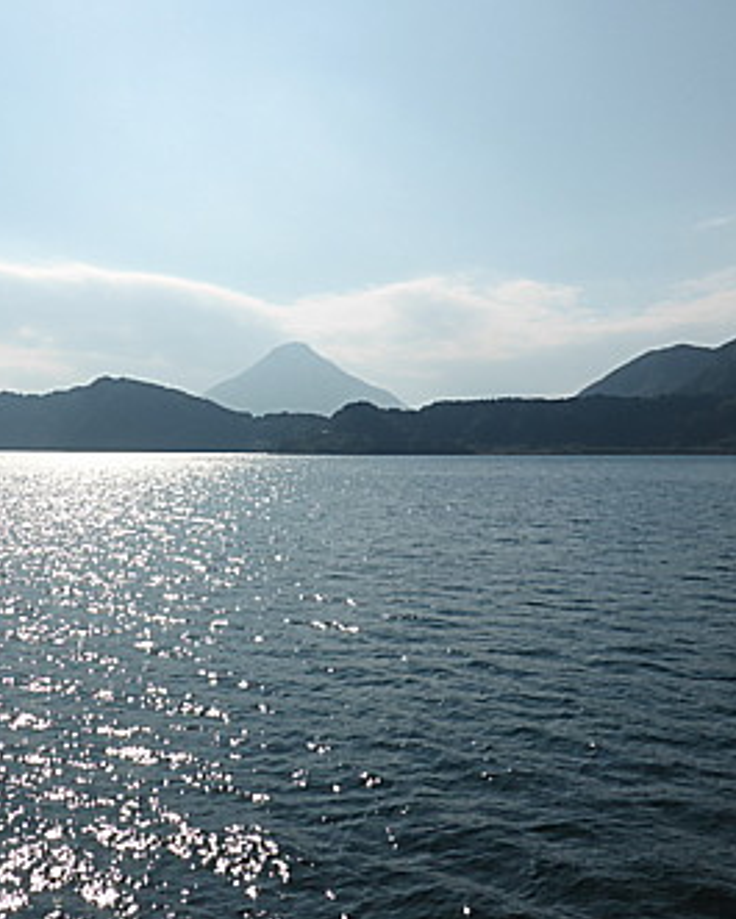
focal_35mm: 34
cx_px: 208
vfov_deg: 52.8
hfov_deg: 42.4
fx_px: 925
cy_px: 444
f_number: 6.3
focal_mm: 4.3
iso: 100
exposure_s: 1/1600
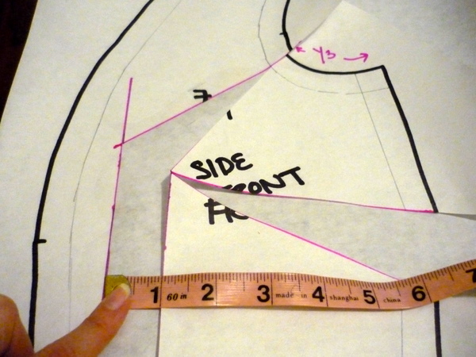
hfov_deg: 55.4
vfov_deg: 42.9
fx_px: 454
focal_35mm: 33
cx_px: 238
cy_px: 178
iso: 800
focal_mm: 5.5
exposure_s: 1/30
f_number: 2.8
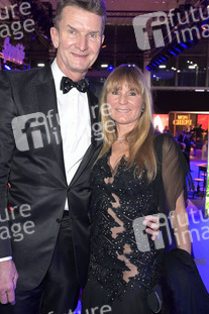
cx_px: 93
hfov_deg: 29.8
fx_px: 392
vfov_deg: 43.5
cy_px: 178
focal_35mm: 45
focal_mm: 35
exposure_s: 1/50
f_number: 5
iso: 2500
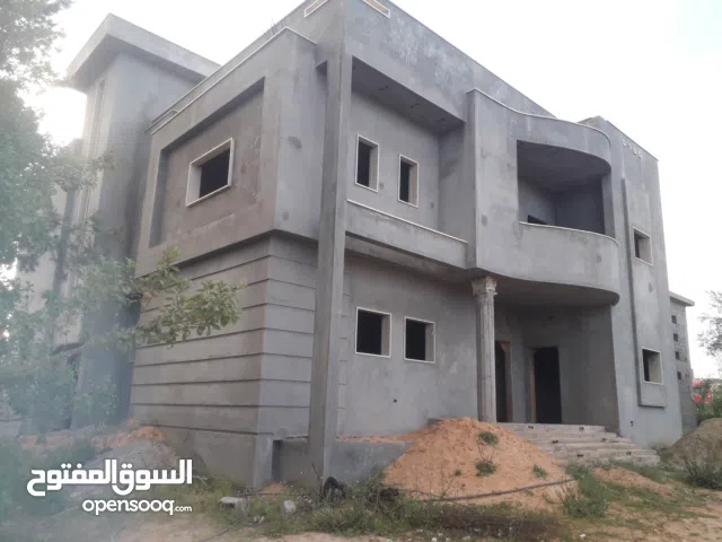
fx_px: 563
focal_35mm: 27
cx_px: 361
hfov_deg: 65.3
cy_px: 271
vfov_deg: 51.4
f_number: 1.9
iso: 40
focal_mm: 3.6
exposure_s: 1/106
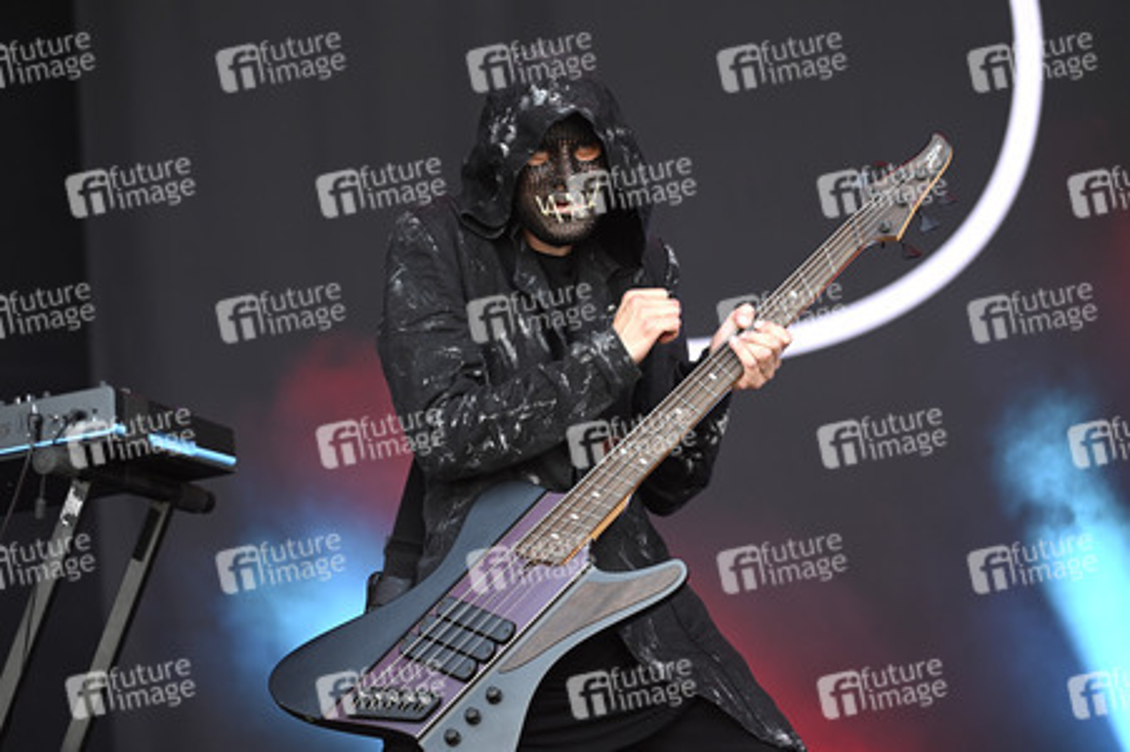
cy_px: 376
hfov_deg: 14.7
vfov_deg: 9.8
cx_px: 565
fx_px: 4391
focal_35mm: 140
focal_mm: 140
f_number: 2.8
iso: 320
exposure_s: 1/400
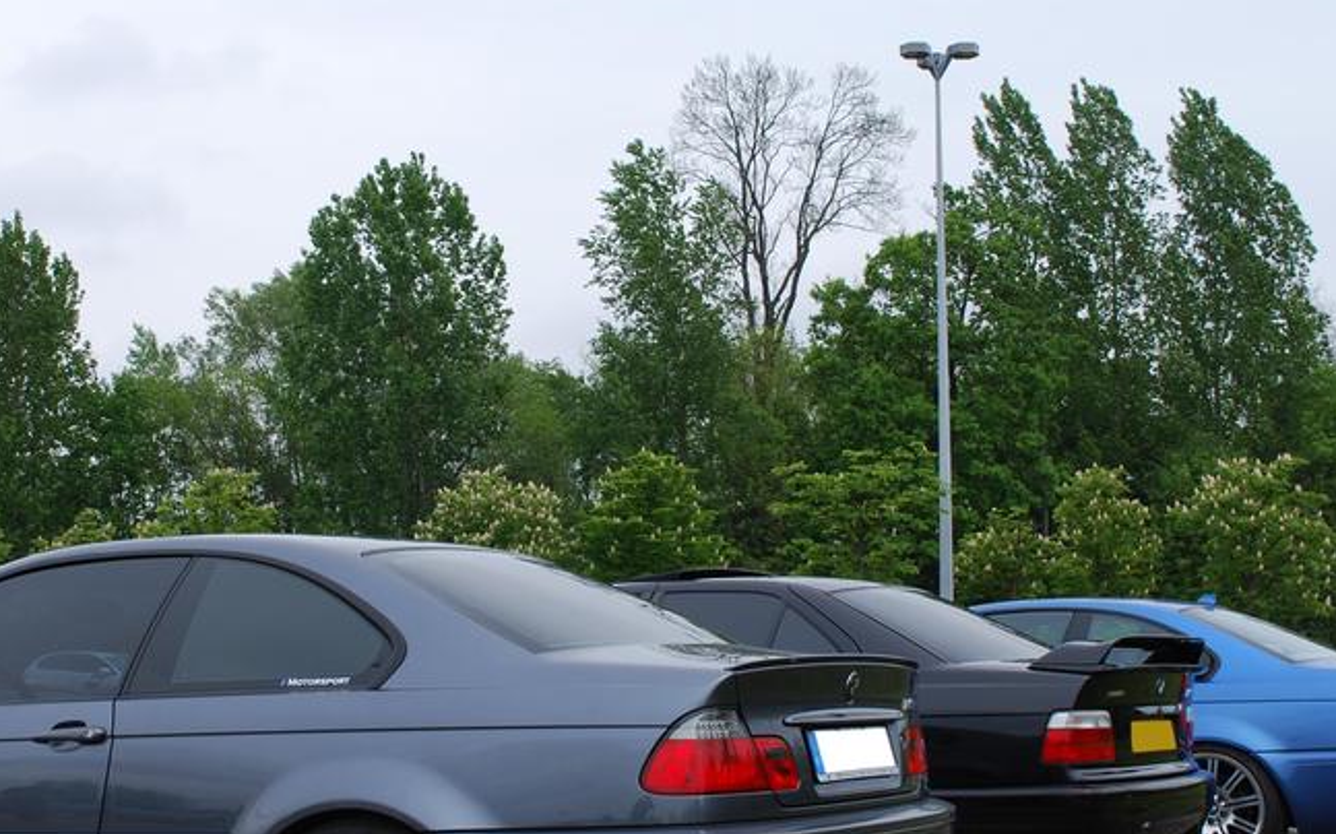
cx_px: 520
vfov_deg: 20.6
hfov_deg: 32.4
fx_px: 2293
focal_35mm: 63
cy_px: 389
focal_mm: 26
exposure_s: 1/200
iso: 100
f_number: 8
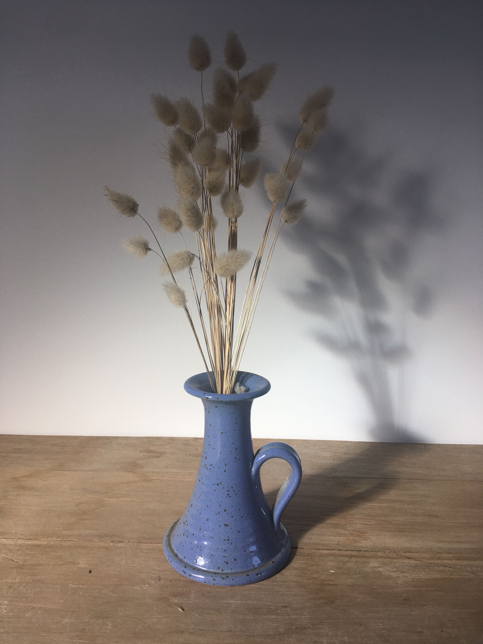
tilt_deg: -13.4
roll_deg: -0.6
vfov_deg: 61.7
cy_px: 322
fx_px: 540
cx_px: 242
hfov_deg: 48.2
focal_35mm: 29
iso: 25
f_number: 2.2
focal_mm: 4.15
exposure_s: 1/125
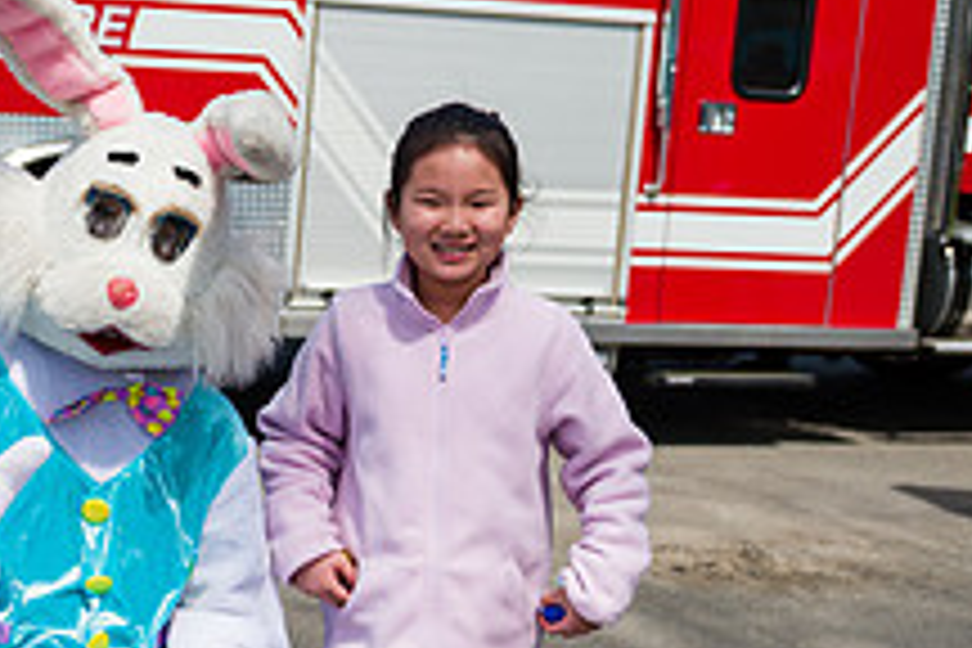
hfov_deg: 22.7
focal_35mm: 86
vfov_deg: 15.8
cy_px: 508
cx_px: 0
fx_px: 2322
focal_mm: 32
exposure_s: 1/4000
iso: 200
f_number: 4
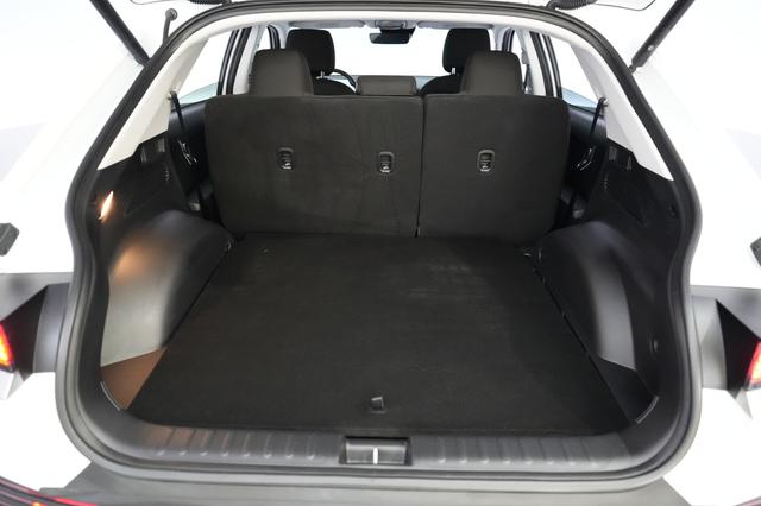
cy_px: 253
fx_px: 507
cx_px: 380
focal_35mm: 24
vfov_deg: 53.1
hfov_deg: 73.8
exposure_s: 1/160
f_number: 2.8
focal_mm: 24
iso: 8000
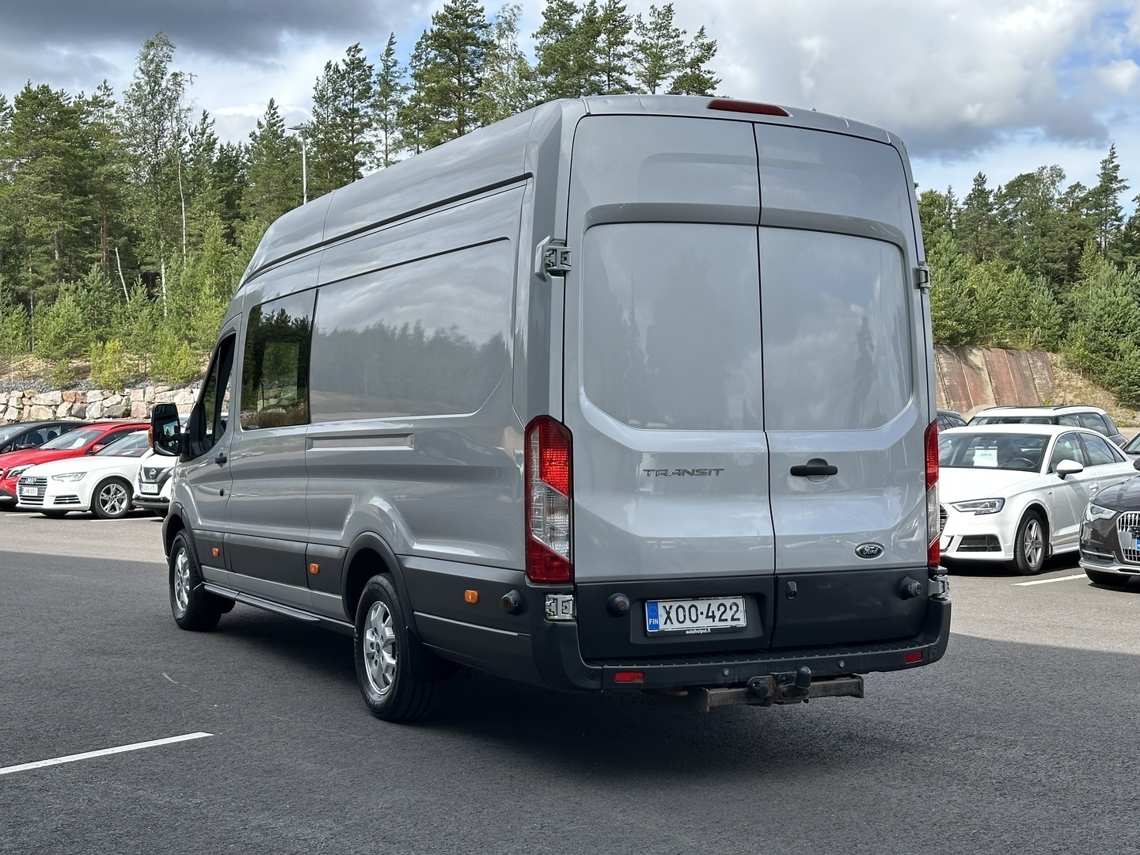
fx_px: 1581
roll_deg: +1.5
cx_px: 570
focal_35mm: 48
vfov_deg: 30.3
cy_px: 428
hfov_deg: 39.7
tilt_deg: +0.1
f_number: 1.78
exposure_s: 1/903
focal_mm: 6.86
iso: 64
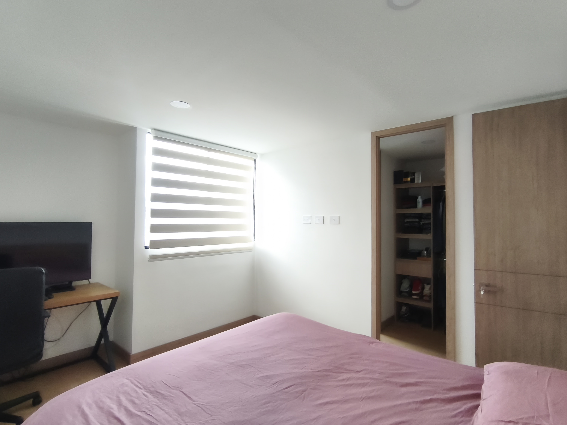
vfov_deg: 71.6
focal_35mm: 18
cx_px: 296
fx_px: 295
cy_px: 208
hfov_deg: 87.7
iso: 200
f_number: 2.2
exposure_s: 1/30
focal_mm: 1.91
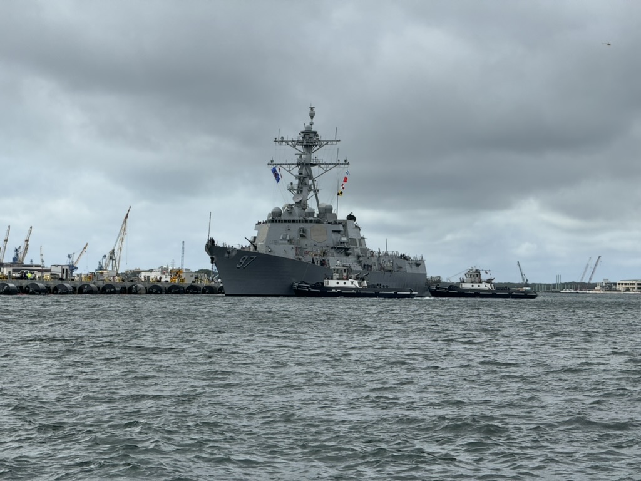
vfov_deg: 12.3
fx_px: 2222
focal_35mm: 120
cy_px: 240
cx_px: 320
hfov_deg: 16.4
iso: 50
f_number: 2.8
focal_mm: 15.66
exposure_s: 1/1650
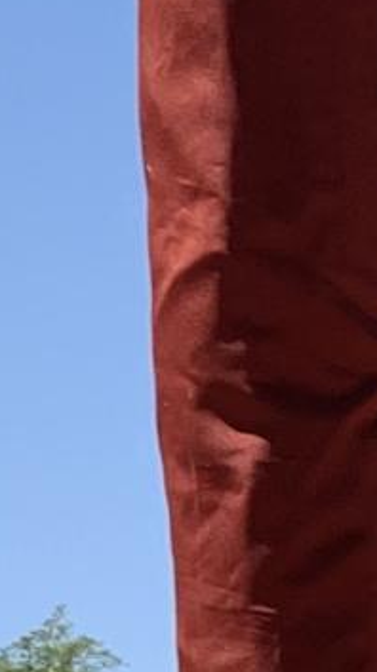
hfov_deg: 4.7
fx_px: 4292
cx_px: -910
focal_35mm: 241
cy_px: 748
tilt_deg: +5.5
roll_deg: -0.4
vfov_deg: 8.9
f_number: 1.8
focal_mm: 4.25
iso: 25
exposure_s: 1/2114
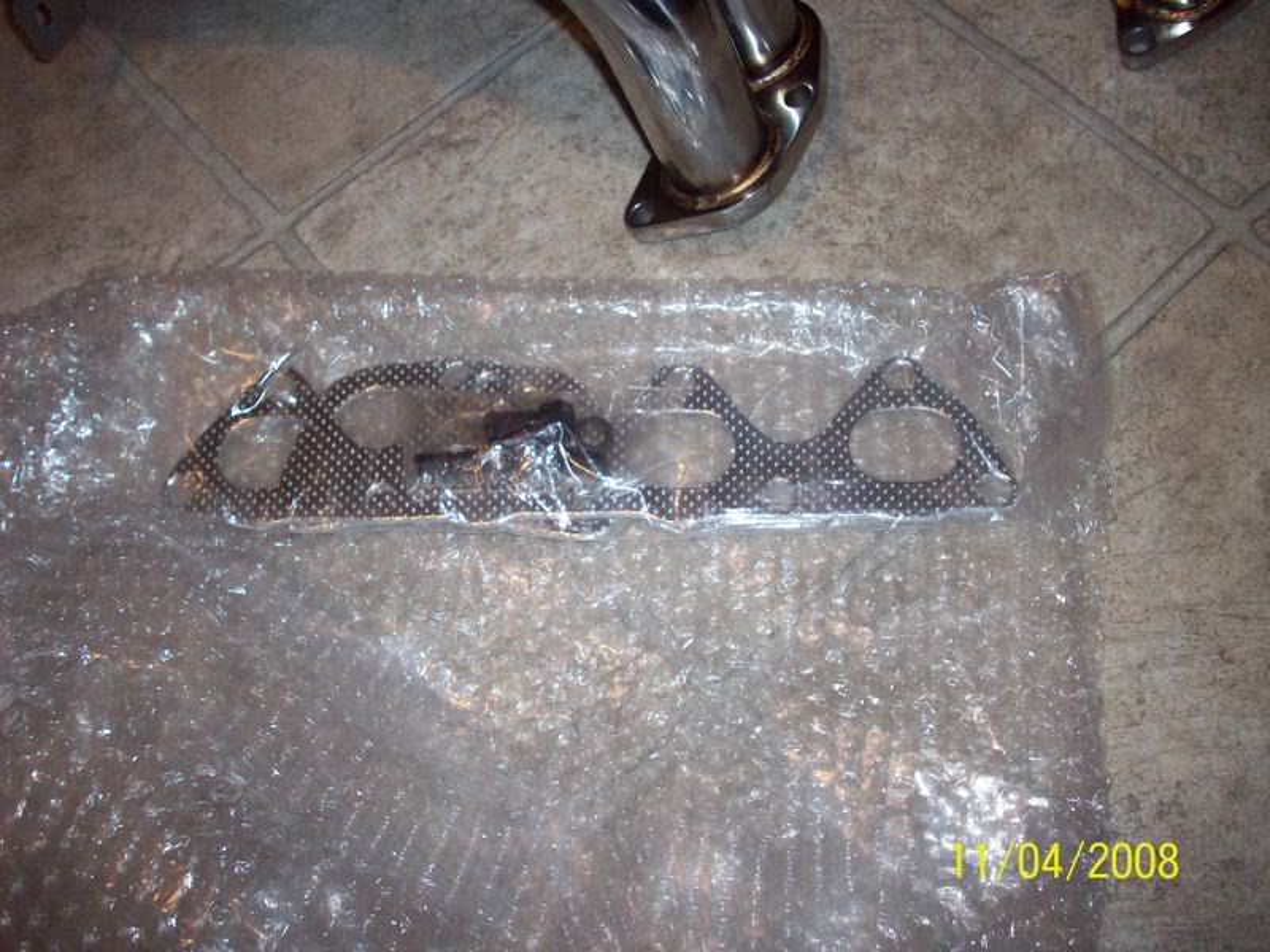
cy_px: 476
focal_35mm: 37
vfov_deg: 38.7
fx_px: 1357
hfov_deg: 50.1
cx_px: 635
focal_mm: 6.2
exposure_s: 1/64
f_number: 2.8
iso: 160
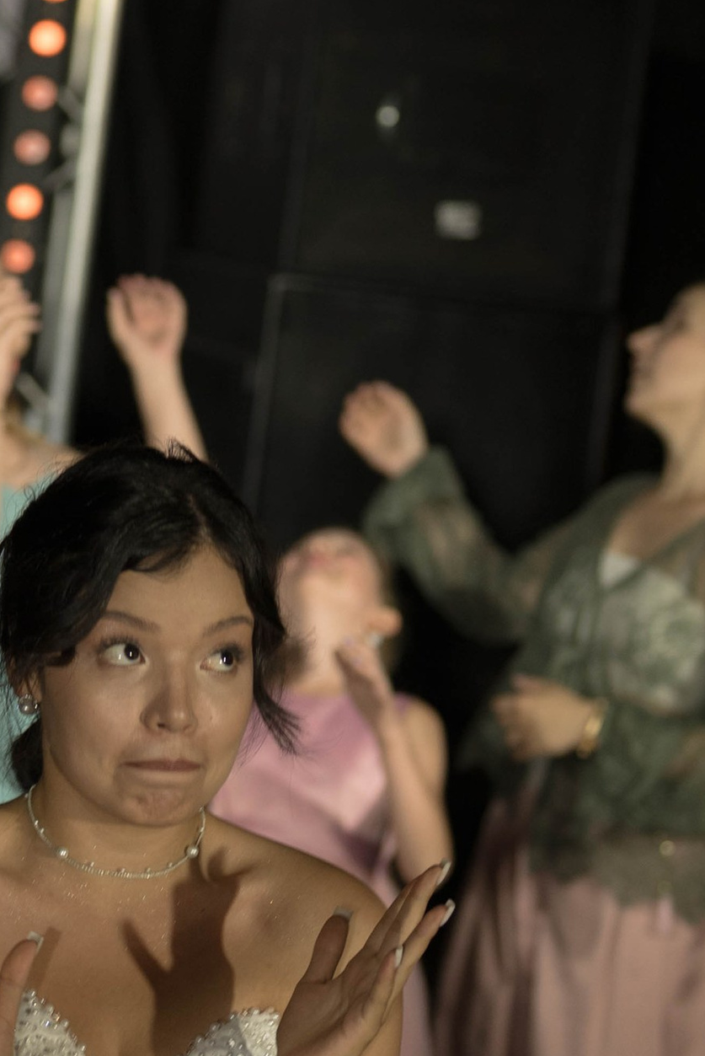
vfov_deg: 13.4
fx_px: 4488
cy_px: 388
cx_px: -150
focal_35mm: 153
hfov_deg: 8.9
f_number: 2.5
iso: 400
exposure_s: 1/160
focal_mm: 50
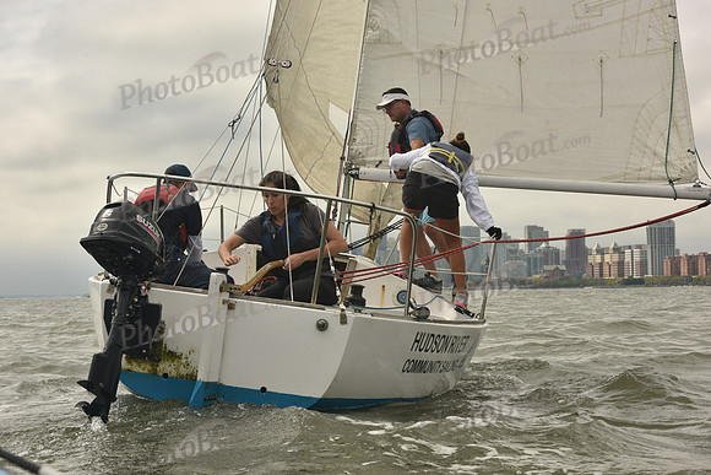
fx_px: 1383
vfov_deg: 19.5
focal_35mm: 70
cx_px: 356
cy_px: 238
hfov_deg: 28.8
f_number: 14
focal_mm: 70
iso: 400
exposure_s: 1/800
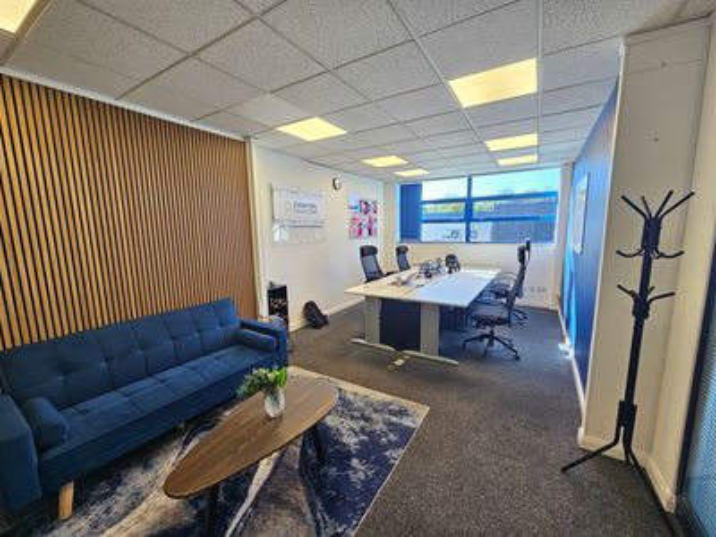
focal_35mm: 13
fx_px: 269
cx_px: 358
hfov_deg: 106.2
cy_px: 268
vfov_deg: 89.9
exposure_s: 1/50
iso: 50
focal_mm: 2.2
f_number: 2.2
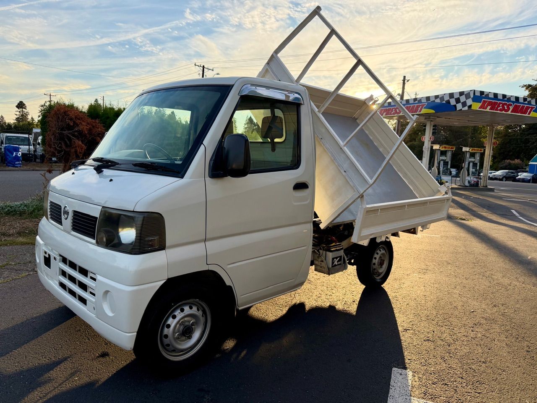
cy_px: 202
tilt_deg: -8.5
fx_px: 372
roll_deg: -2.7
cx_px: 268
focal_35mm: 24
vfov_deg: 56.8
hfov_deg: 71.6
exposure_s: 1/2525
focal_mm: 6.76
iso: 100
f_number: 1.78
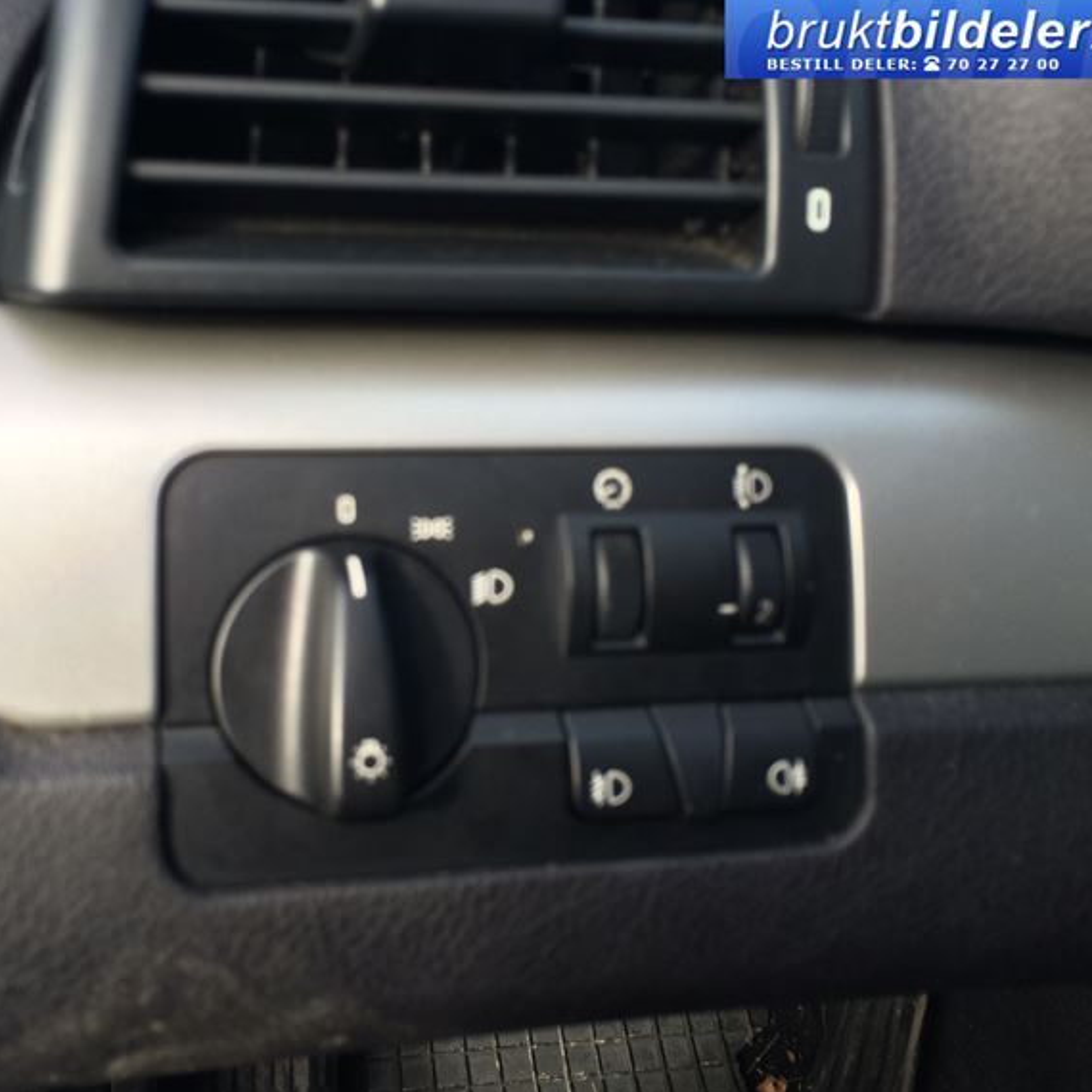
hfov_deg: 45.7
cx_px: 418
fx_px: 1285
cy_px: 542
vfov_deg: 46.0
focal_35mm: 36
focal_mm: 4.15
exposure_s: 1/243
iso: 32
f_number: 2.2
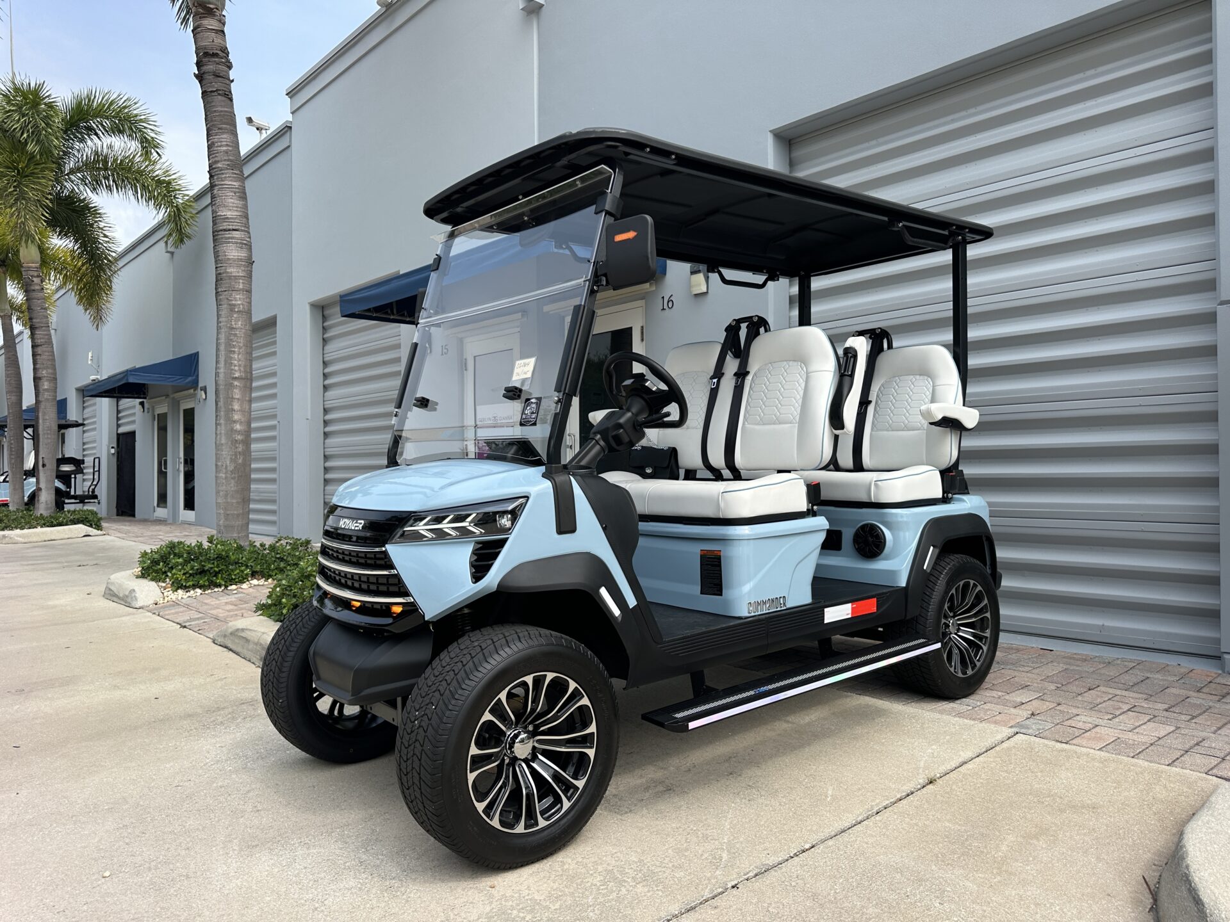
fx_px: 853
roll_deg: -0.4
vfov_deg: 56.8
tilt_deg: +0.8
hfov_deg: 71.6
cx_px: 615
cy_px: 461
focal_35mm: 24
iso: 80
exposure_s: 1/2809
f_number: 1.78
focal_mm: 6.86
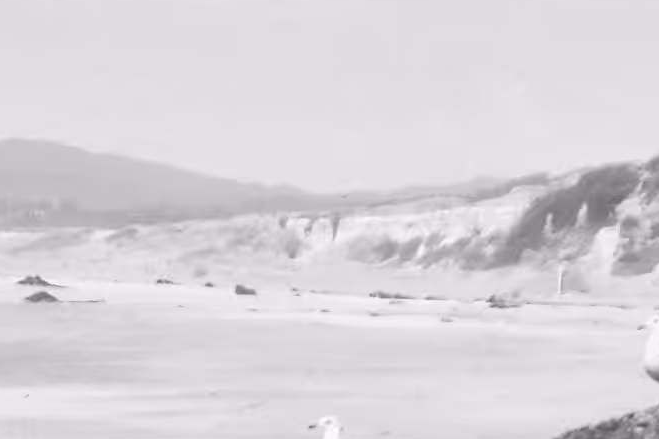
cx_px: 629
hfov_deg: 12.0
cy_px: 673
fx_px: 3111
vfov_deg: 7.9
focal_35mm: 170
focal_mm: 4.12
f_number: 2.4
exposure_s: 1/1506
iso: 50
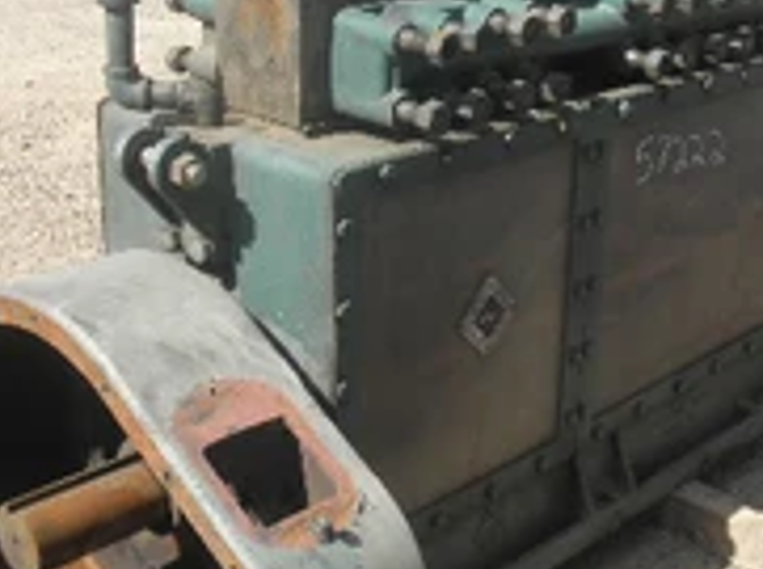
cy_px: 215
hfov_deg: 31.2
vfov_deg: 23.5
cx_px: 434
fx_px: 1364
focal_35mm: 62
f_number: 8.5
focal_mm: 5
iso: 64
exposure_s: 1/80
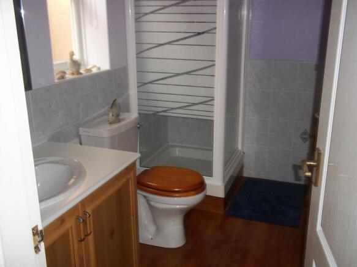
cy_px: 134
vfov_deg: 39.6
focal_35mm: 36
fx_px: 371
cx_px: 178
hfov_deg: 51.4
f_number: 3.1
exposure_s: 1/30
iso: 80
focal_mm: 6.5
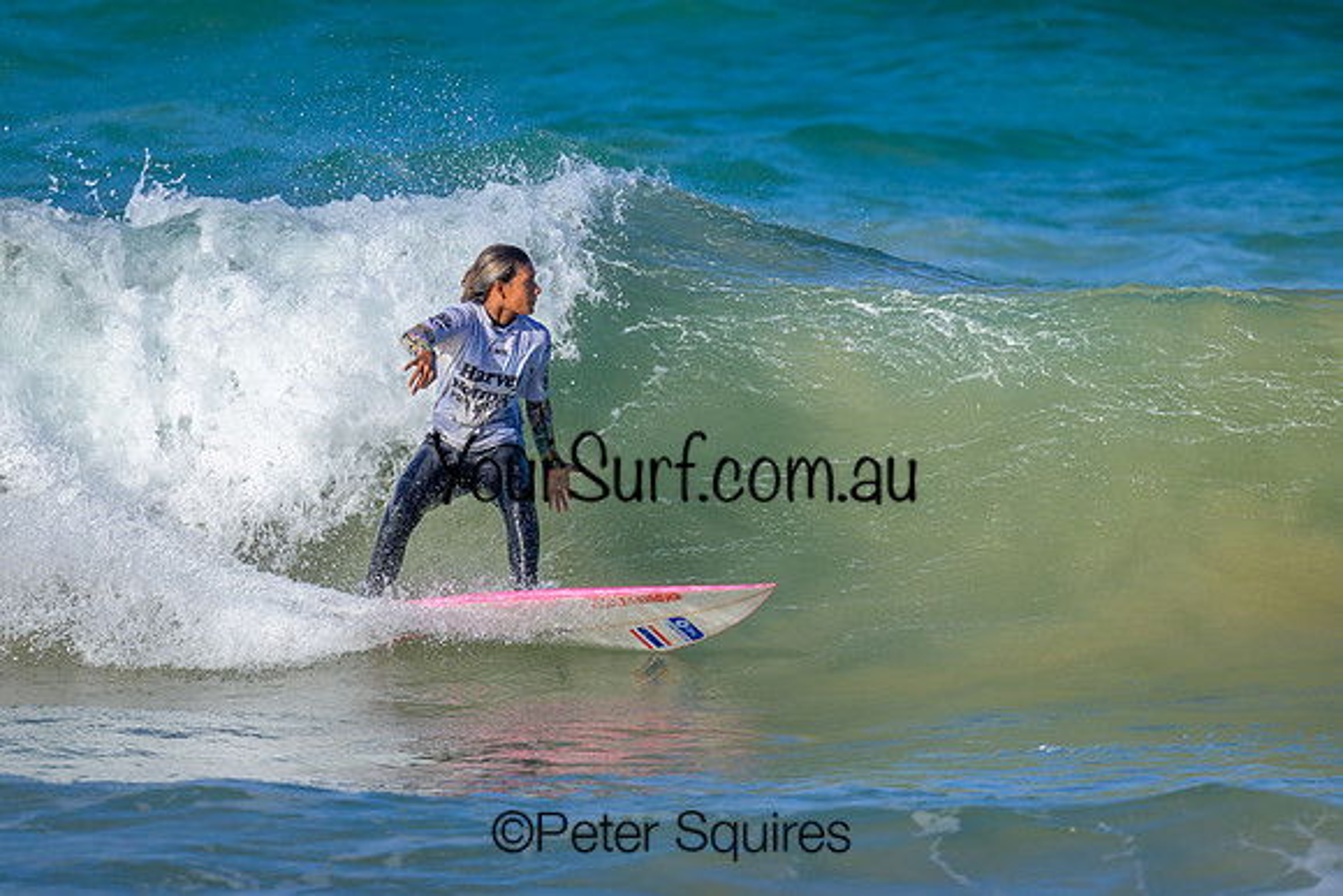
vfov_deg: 1.3
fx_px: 40984
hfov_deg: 1.9
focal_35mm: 1098
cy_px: 346
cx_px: 727
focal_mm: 800
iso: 250
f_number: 6.3
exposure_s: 1/2000
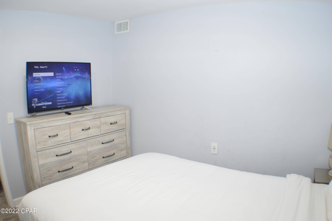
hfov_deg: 53.2
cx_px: 166
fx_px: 332
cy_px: 110
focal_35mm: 36
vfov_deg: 36.8
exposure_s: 1/40
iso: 400
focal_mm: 24
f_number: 4
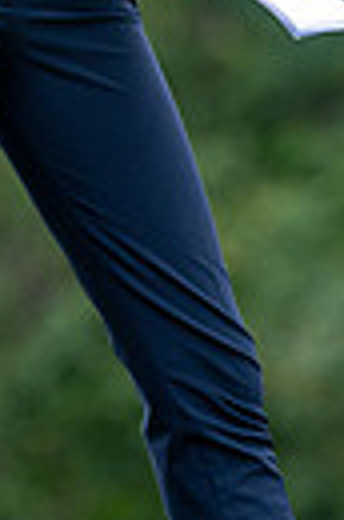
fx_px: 22493
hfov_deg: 0.9
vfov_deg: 1.3
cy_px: -376
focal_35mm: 1561
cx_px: 196
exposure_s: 1/1250
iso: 400
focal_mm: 300
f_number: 5
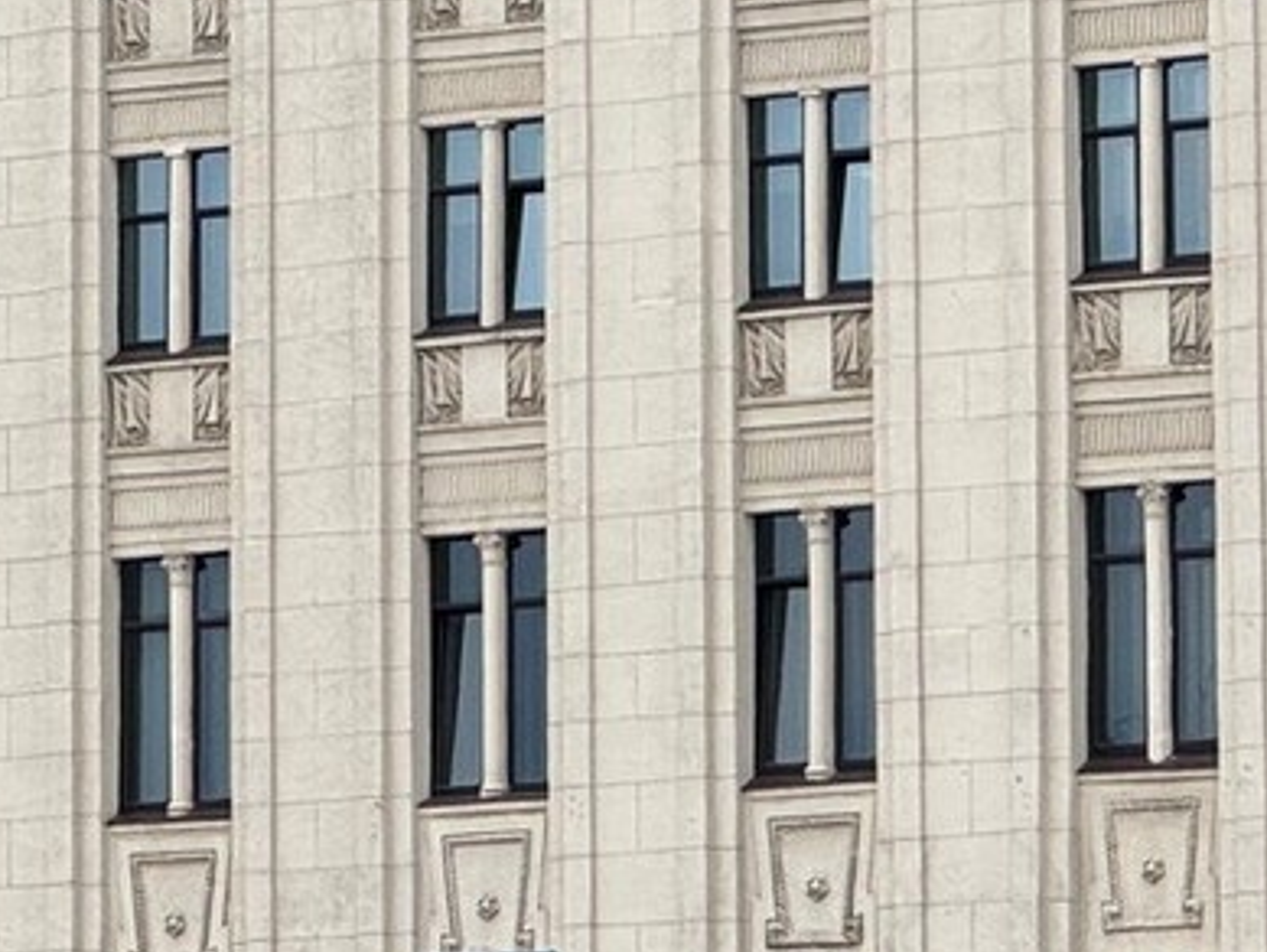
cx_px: 677
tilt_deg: +6.4
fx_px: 10874
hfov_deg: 6.7
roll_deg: +1.0
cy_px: 693
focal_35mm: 297
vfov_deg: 5.0
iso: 64
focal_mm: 9
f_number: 2.8
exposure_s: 1/99
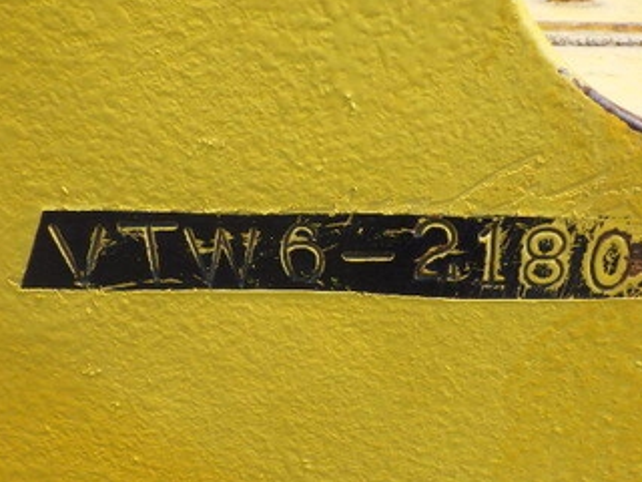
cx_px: 349
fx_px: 779
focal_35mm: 42
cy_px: 251
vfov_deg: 34.3
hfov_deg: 44.7
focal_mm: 5
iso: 250
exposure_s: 1/1250
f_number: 4.2
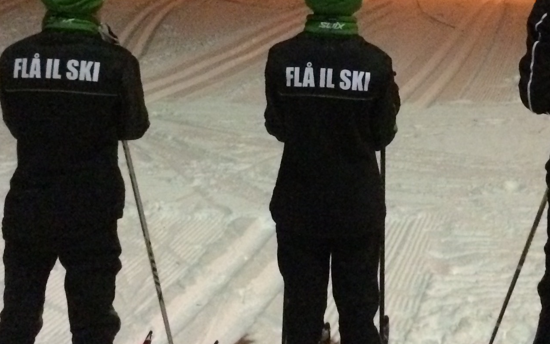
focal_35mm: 79
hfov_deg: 25.9
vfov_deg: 16.2
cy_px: 5
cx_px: 400
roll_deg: -1.7
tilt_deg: -6.2
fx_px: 1184
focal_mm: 4.15
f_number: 2.2
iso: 640
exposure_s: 1/17
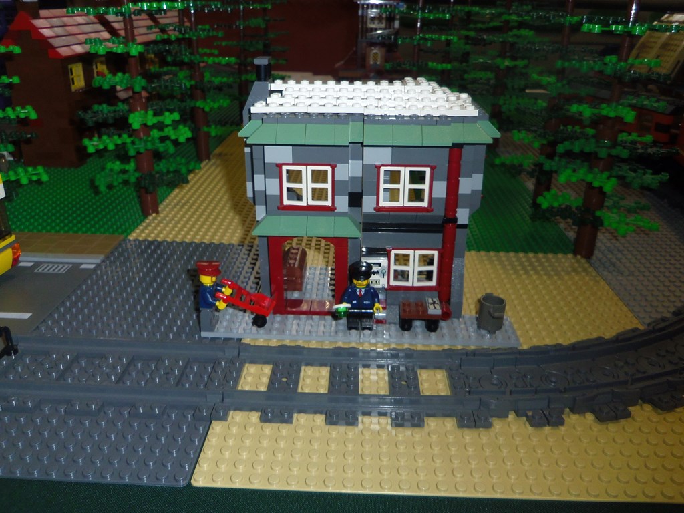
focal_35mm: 28
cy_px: 256
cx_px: 342
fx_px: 553
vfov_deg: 49.7
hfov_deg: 63.4
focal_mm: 5
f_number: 3.9
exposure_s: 1/40
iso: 100
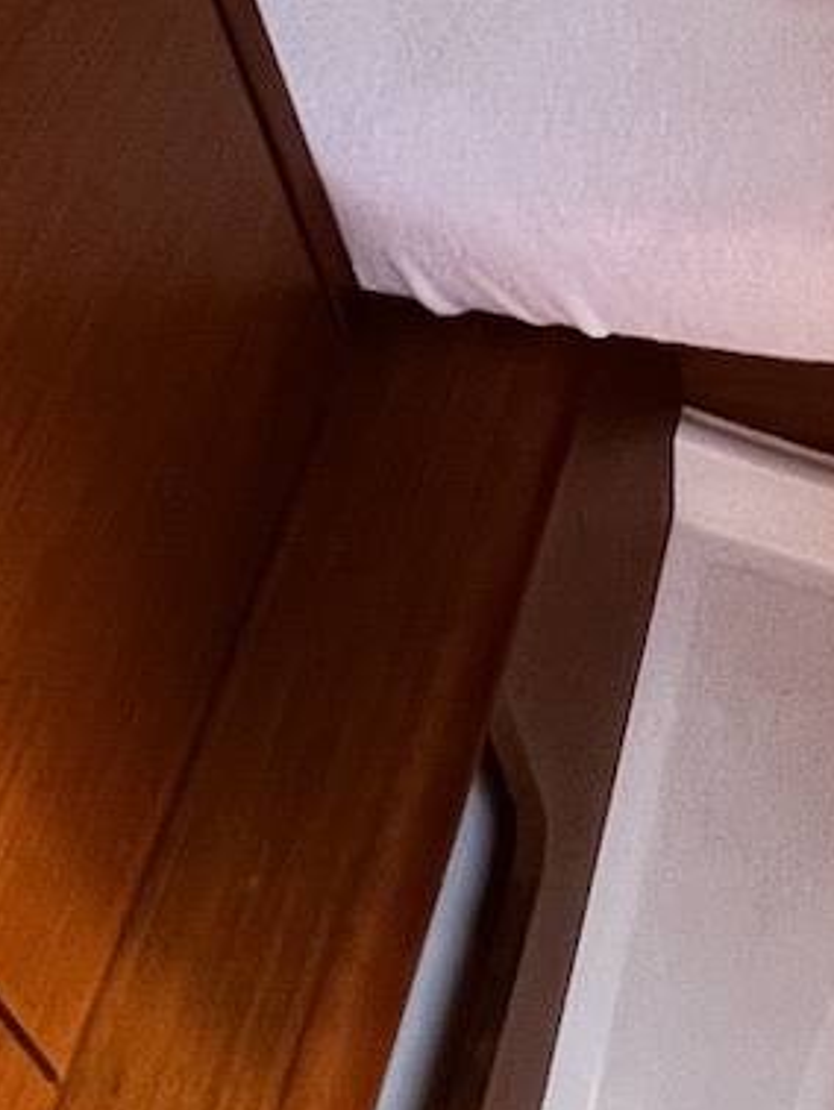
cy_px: -429
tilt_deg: -37.8
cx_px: 1057
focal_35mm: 66
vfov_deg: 24.6
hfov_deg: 20.5
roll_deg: +1.5
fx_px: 2118
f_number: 1.8
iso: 400
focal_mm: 1.57
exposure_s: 1/60
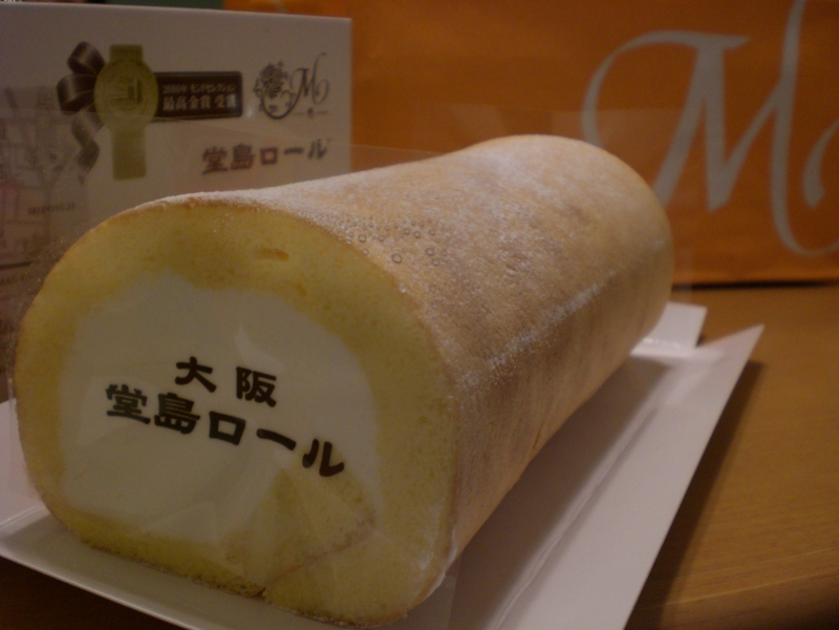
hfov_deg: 49.0
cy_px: 315
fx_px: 921
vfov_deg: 37.7
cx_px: 420
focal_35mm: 38
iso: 200
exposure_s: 1/25
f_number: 3.1
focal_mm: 6.3
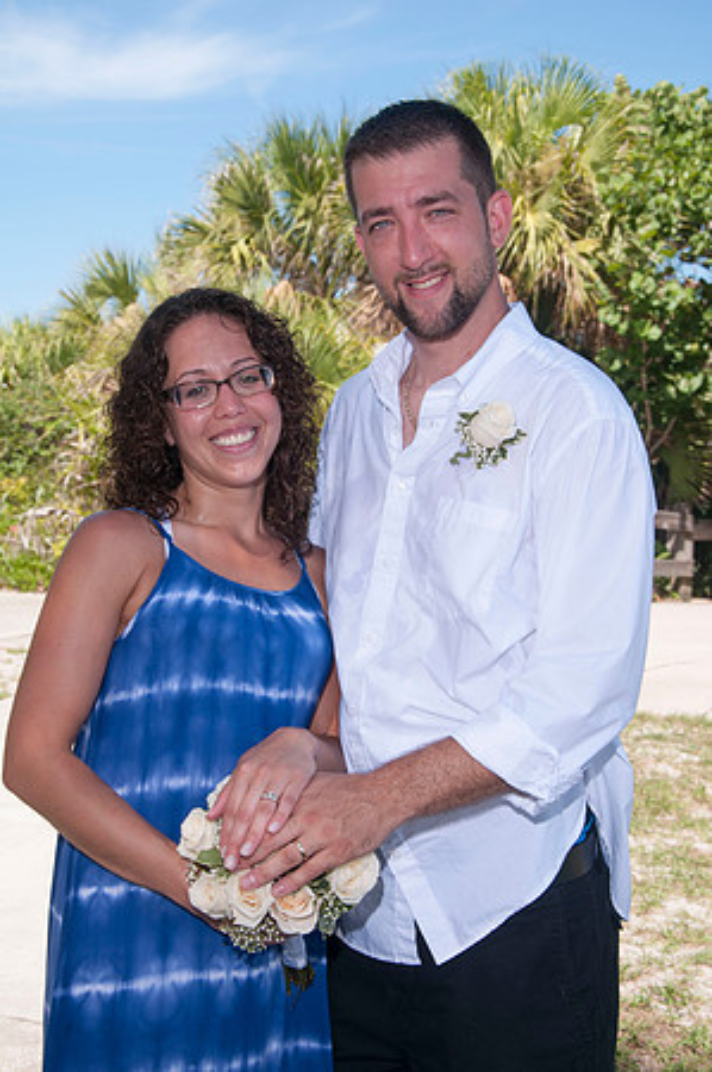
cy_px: 536
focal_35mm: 57
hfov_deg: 23.7
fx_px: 1695
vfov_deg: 35.1
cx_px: 356
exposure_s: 1/250
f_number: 8
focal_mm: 38
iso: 100
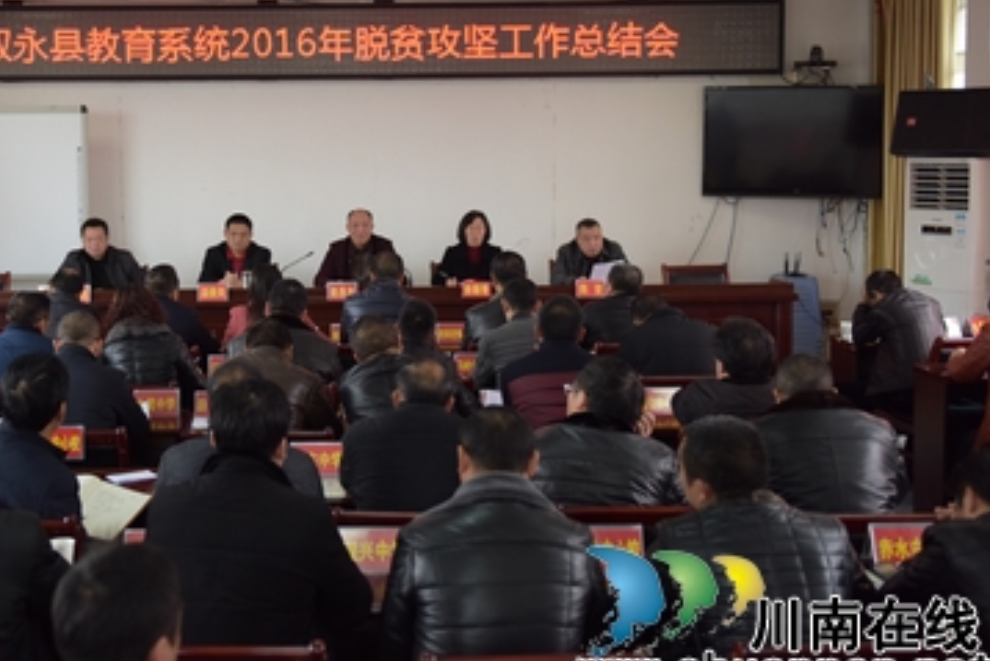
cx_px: 332
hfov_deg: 37.1
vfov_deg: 25.4
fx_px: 1458
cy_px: 238
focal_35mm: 53
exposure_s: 1/200
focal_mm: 38
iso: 1600
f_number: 2.8
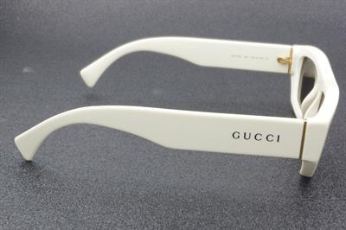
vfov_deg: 22.6
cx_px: 173
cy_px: 115
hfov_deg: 33.4
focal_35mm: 60
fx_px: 576
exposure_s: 1
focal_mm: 40
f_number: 32
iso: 100
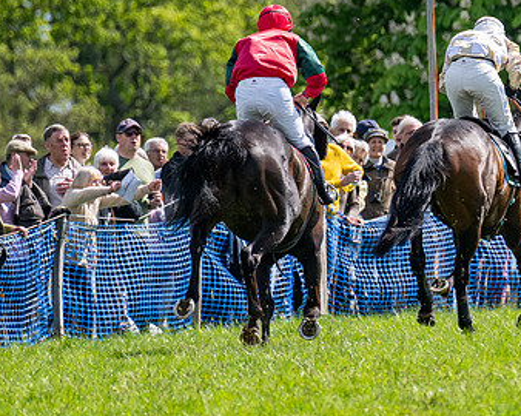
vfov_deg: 1.9
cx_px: 519
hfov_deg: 2.4
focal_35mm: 809
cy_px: 190
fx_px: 12467
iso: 400
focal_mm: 280
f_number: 4
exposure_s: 1/2500
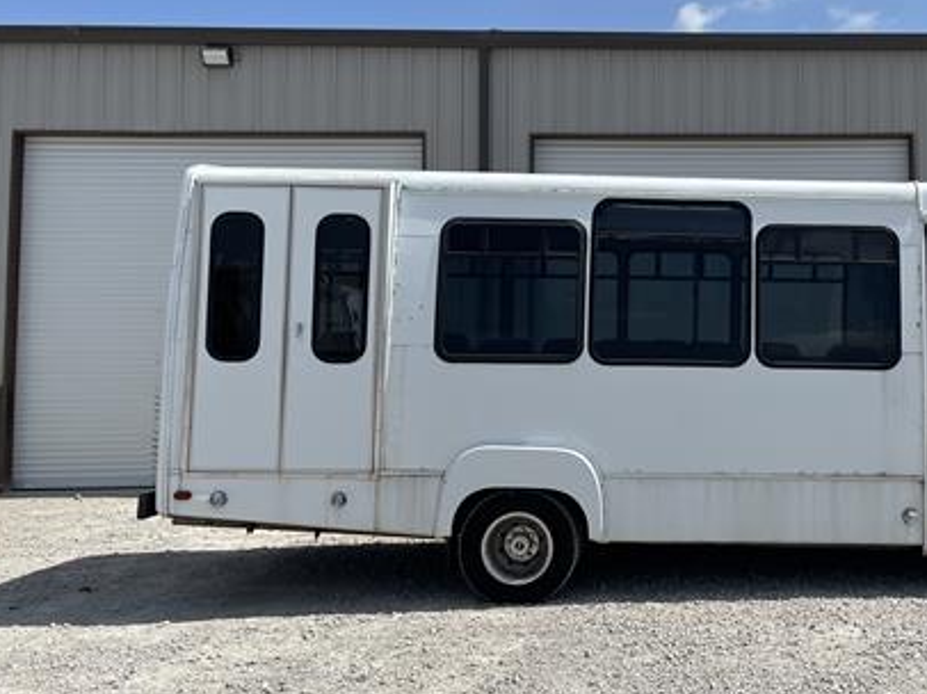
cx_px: 703
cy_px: 265
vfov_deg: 34.9
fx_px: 1097
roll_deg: +0.8
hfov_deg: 44.2
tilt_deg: +4.0
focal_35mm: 41
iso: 32
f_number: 1.6
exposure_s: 1/5128
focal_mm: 5.1
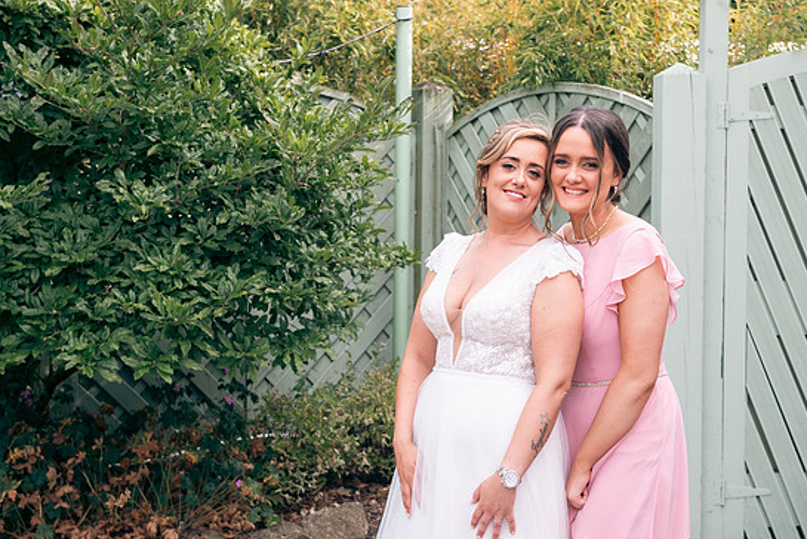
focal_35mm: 66
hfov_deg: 30.5
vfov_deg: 20.6
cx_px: 422
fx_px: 1480
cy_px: 285
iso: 160
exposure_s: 1/160
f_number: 6.3
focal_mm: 62
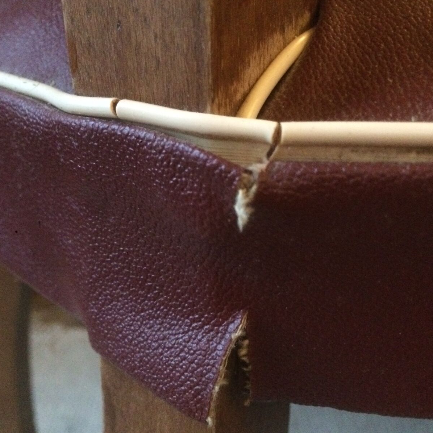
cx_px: 215
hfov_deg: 47.2
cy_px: 211
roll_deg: +2.6
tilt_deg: -25.7
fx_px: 495
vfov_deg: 47.2
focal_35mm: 35
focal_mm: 4.15
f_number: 2.2
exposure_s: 1/17
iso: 640
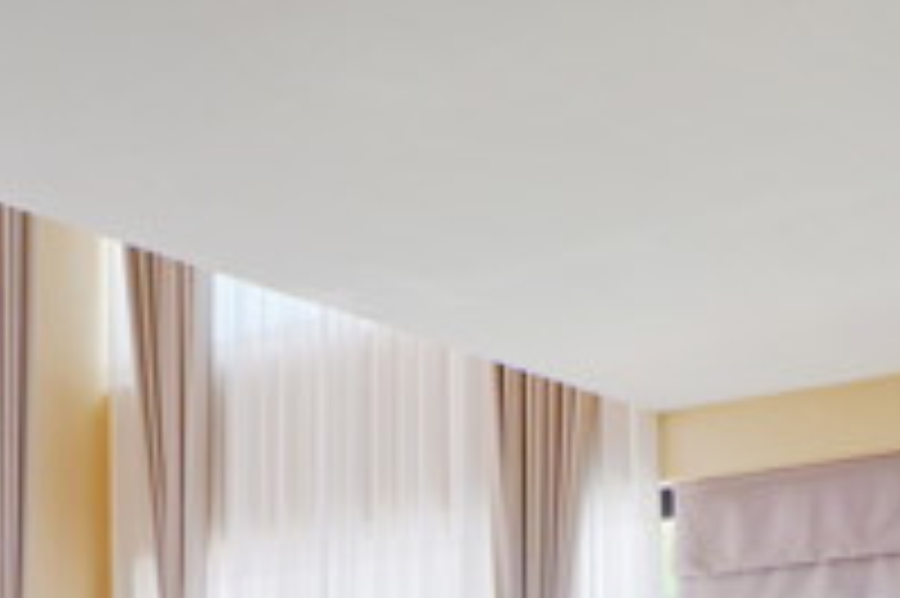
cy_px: 827
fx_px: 1798
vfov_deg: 17.4
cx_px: 544
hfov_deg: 28.0
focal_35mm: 72
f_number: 5.6
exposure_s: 1/340
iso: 200
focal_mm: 16
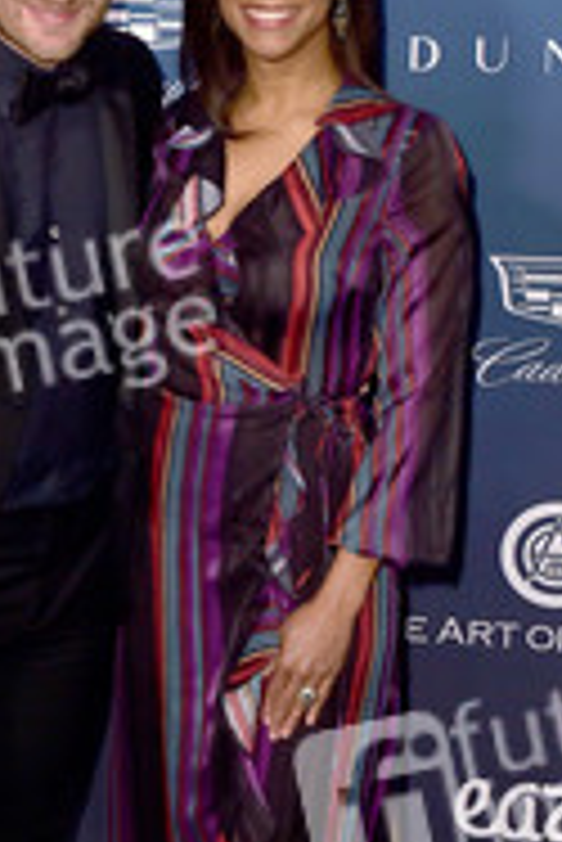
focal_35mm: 94
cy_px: 554
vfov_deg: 21.6
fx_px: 2197
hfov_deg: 14.5
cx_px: 119
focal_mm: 44
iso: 250
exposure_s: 1/320
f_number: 5.6
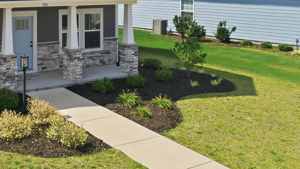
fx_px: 414
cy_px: -20
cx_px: 6
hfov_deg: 36.2
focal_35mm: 52
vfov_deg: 21.8
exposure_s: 1/6000
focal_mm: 8.7
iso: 190
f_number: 1.8
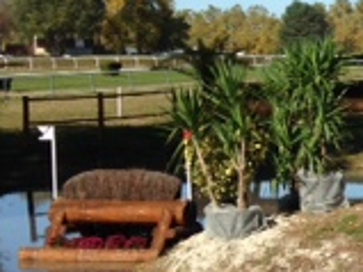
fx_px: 1394
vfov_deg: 11.1
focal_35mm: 133
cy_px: 219
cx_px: 687
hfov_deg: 13.2
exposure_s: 1/1808
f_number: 2.4
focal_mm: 4.12
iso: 50
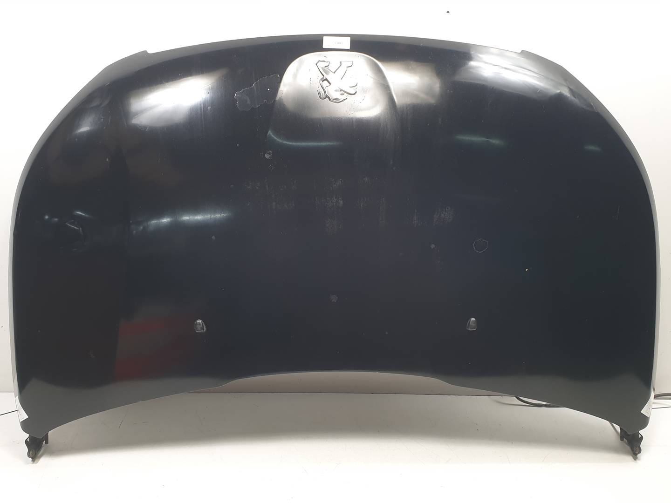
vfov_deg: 53.1
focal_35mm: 26
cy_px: 252
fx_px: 504
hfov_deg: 67.3
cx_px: 336
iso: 80
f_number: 2.4
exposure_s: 1/50
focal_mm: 4.3
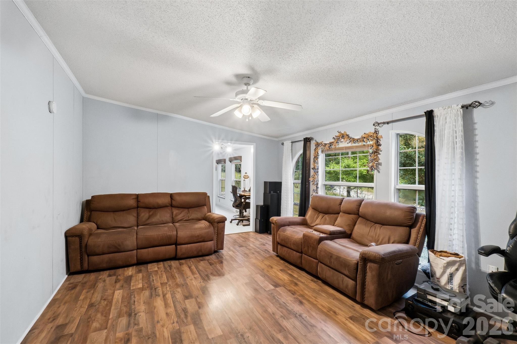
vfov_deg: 77.3
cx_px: 258
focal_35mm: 15
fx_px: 215
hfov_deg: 100.4
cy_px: 172
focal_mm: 10
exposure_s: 1/30
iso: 4000
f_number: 16
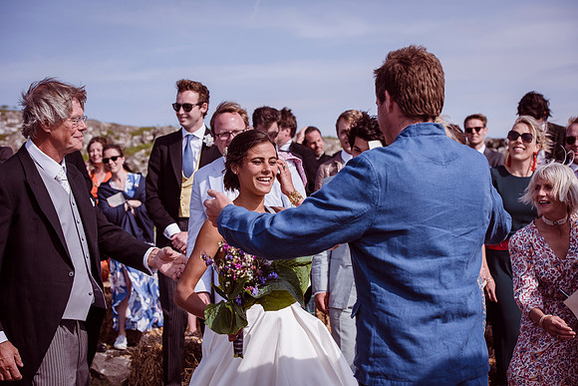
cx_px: 289
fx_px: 1124
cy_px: 193
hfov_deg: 28.8
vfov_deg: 19.5
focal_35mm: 70
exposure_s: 1/2500
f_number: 5.6
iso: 320
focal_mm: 70
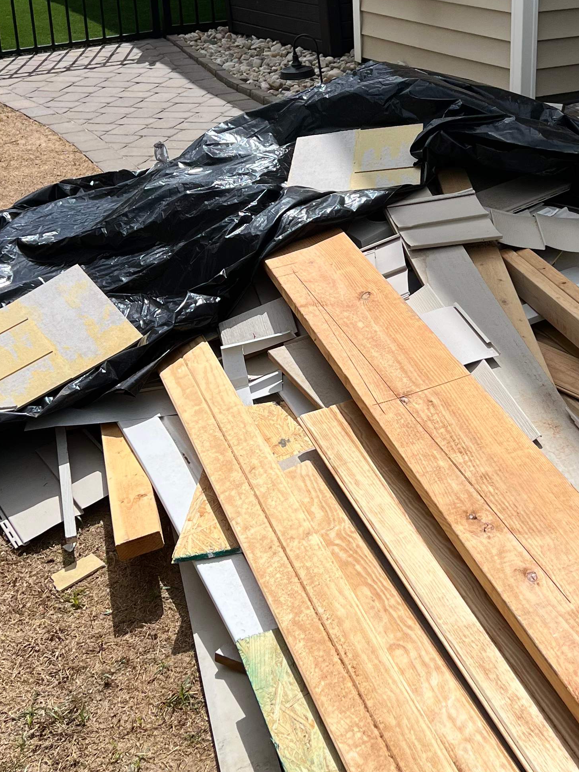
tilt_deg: -19.3
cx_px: 414
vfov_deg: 35.4
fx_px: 1204
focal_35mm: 54
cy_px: 313
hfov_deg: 26.8
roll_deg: -0.1
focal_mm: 5.7
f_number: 1.5
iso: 50
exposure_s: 1/9434
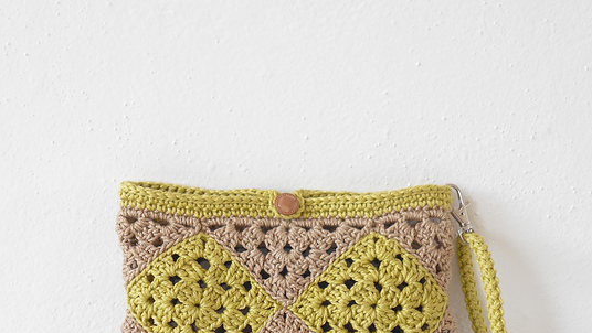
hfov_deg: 32.3
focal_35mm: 65
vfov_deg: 18.4
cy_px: 247
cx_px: 282
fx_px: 1021
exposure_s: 1/30
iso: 140
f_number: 4.5
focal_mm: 8.8
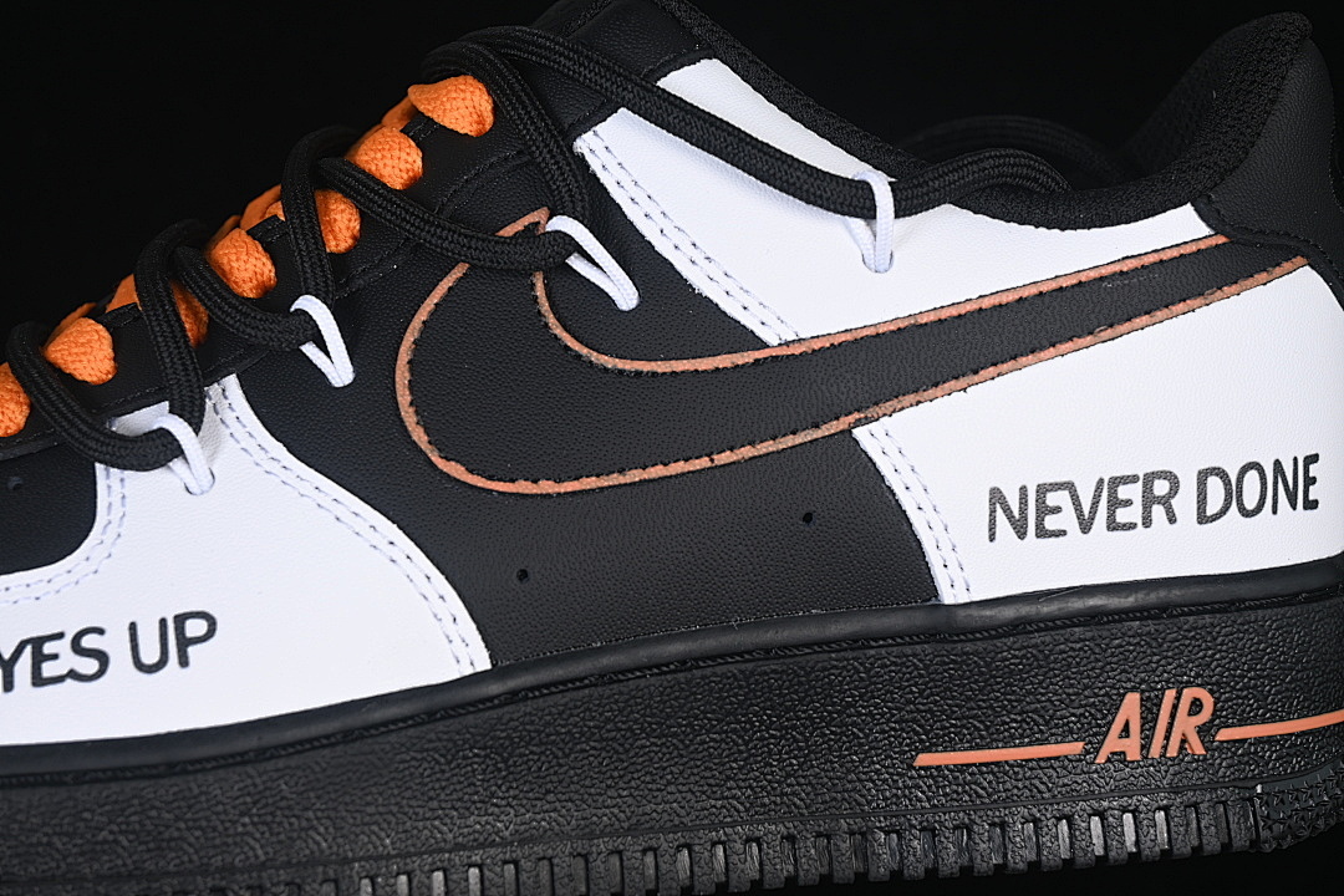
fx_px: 2800
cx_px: 672
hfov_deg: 27.0
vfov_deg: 18.2
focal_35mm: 75
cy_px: 448
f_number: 6.3
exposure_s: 1/60
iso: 160
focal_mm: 50
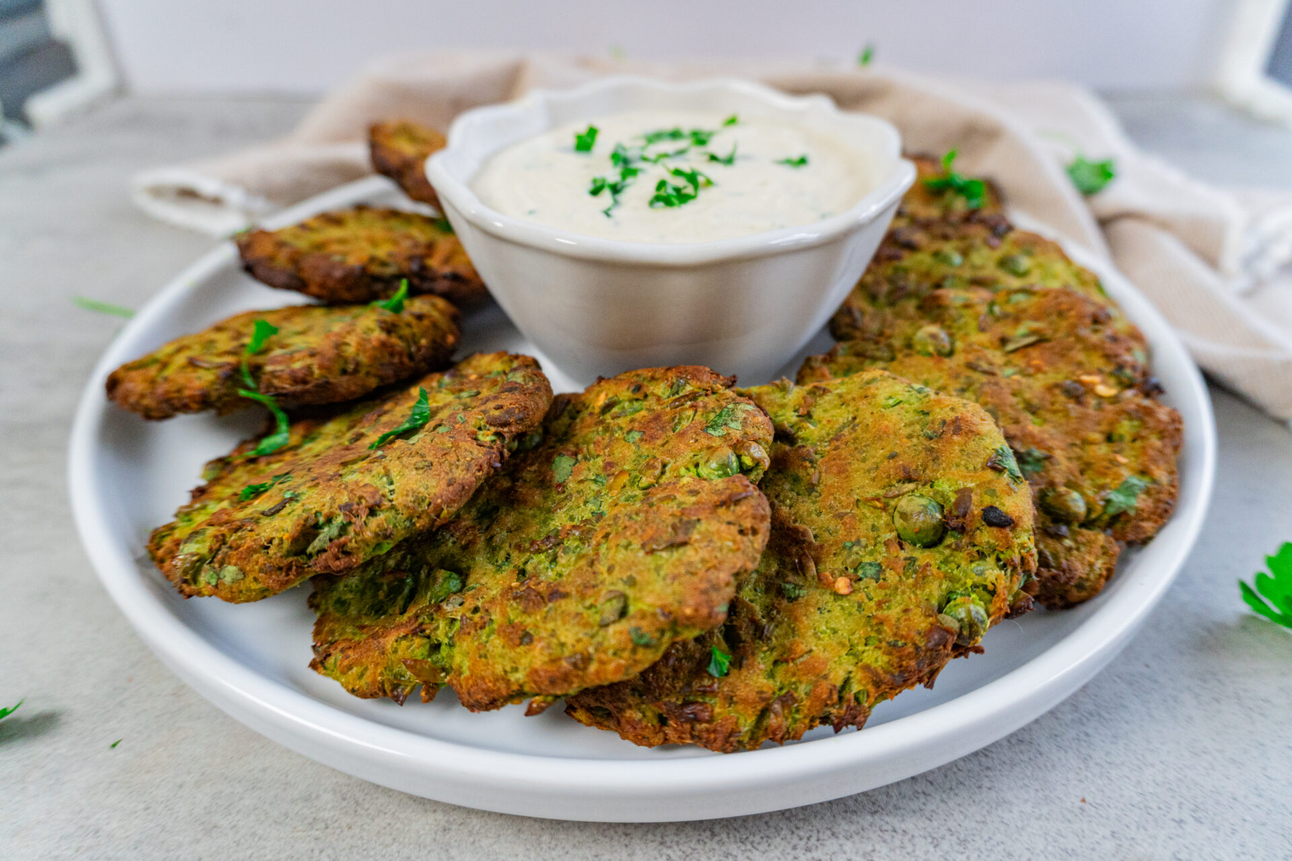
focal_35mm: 24
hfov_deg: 73.7
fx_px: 861
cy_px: 430
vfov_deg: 53.1
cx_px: 646
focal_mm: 16
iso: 1000
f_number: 4
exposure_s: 1/160
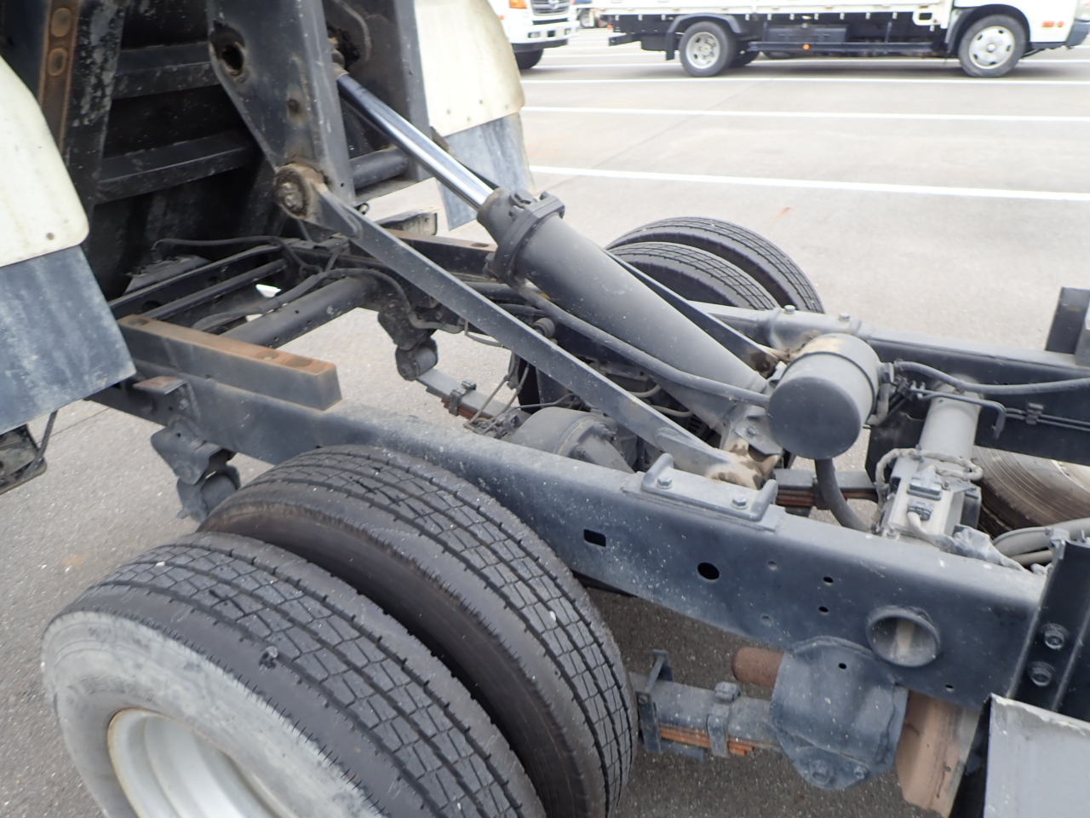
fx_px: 787
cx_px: 545
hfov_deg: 69.4
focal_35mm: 25
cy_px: 409
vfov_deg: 54.9
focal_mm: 4.5
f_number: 2.8
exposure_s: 1/100
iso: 100
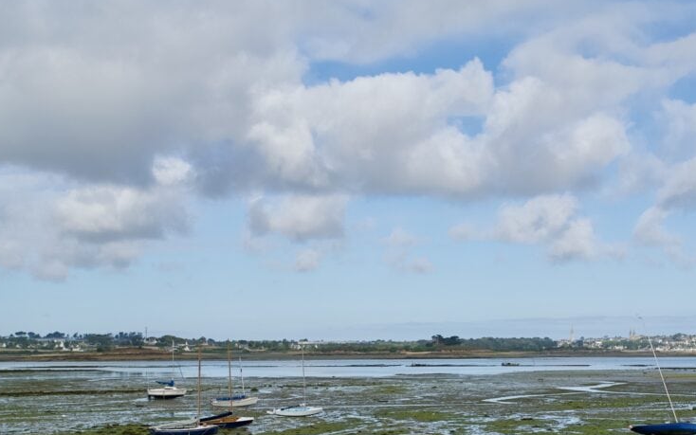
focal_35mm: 71
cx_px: 463
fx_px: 1347
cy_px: 353
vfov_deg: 18.2
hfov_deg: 28.8
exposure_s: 1/320
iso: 100
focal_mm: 24
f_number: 6.3
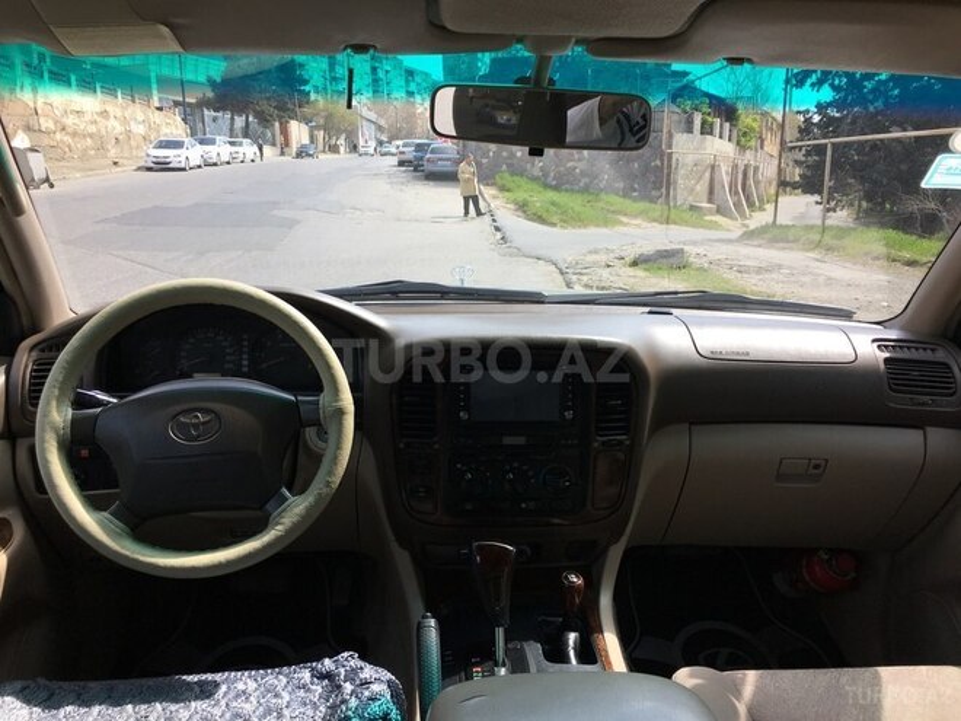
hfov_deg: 61.7
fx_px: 805
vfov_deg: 48.2
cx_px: 480
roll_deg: +2.4
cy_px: 360
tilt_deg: -10.3
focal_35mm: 29
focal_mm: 4.15
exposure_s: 1/506
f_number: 2.2
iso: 25
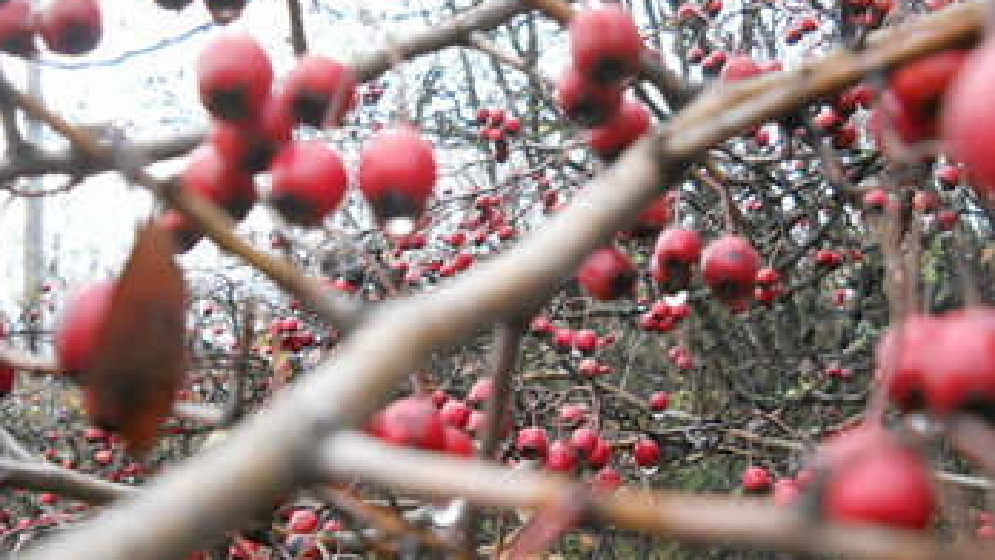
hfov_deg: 45.5
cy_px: 333
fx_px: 1188
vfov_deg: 26.5
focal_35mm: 45
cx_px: 498
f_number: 3.1
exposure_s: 1/100
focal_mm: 6.72
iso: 400
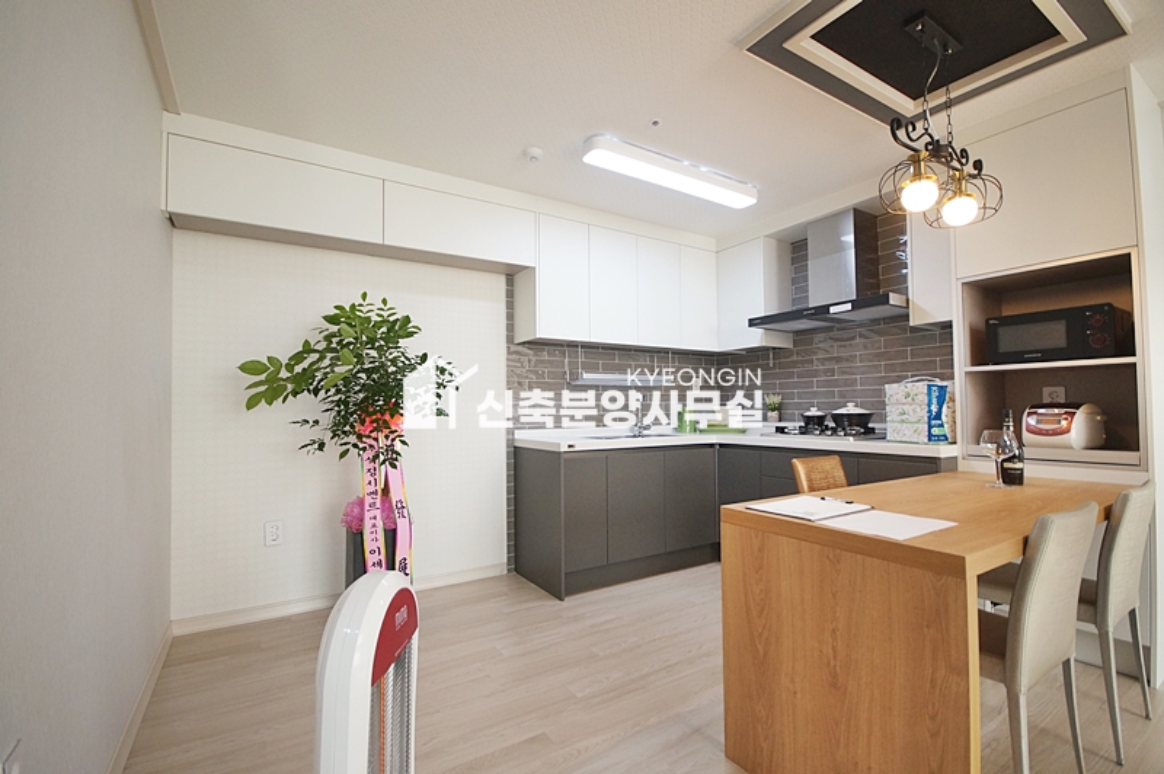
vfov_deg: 77.2
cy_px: 387
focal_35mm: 15
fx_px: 485
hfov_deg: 100.4
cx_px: 582
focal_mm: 10
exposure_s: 1/160
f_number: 4
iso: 800
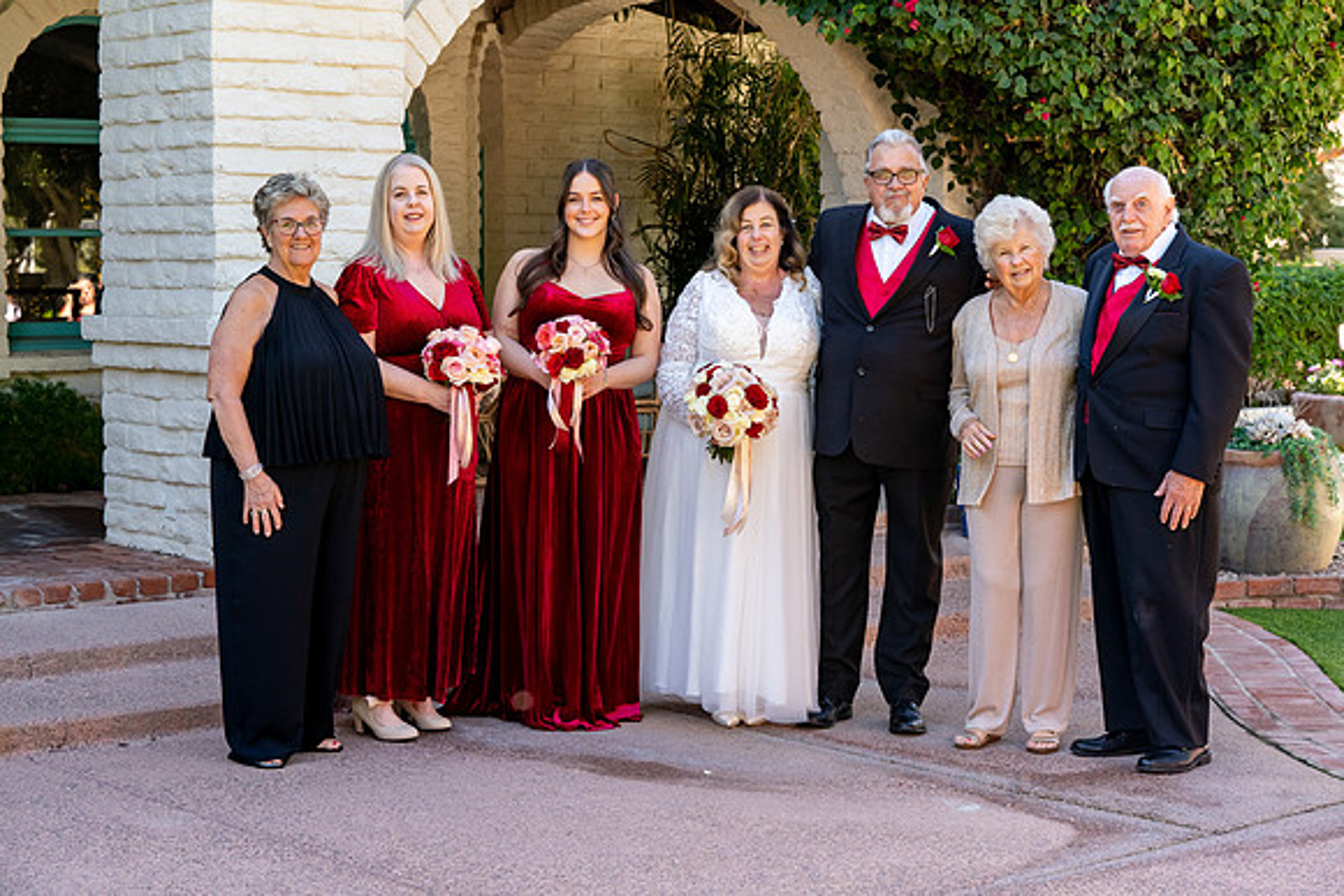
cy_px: 448
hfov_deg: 28.8
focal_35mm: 70
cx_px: 672
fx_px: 2614
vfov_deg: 19.5
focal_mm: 70
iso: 500
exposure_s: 1/250
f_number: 7.1
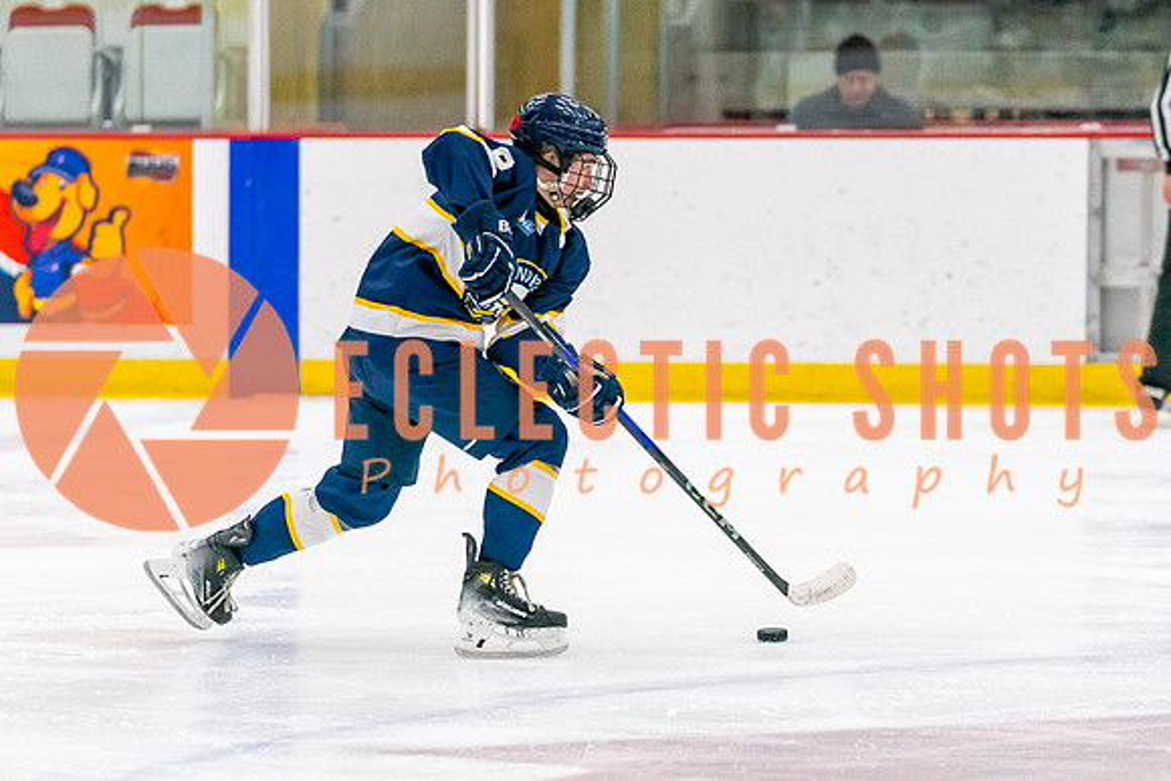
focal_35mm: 240
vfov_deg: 5.7
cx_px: 545
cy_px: 409
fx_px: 7824
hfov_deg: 8.6
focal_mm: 132
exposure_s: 1/1250
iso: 3200
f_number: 2.8
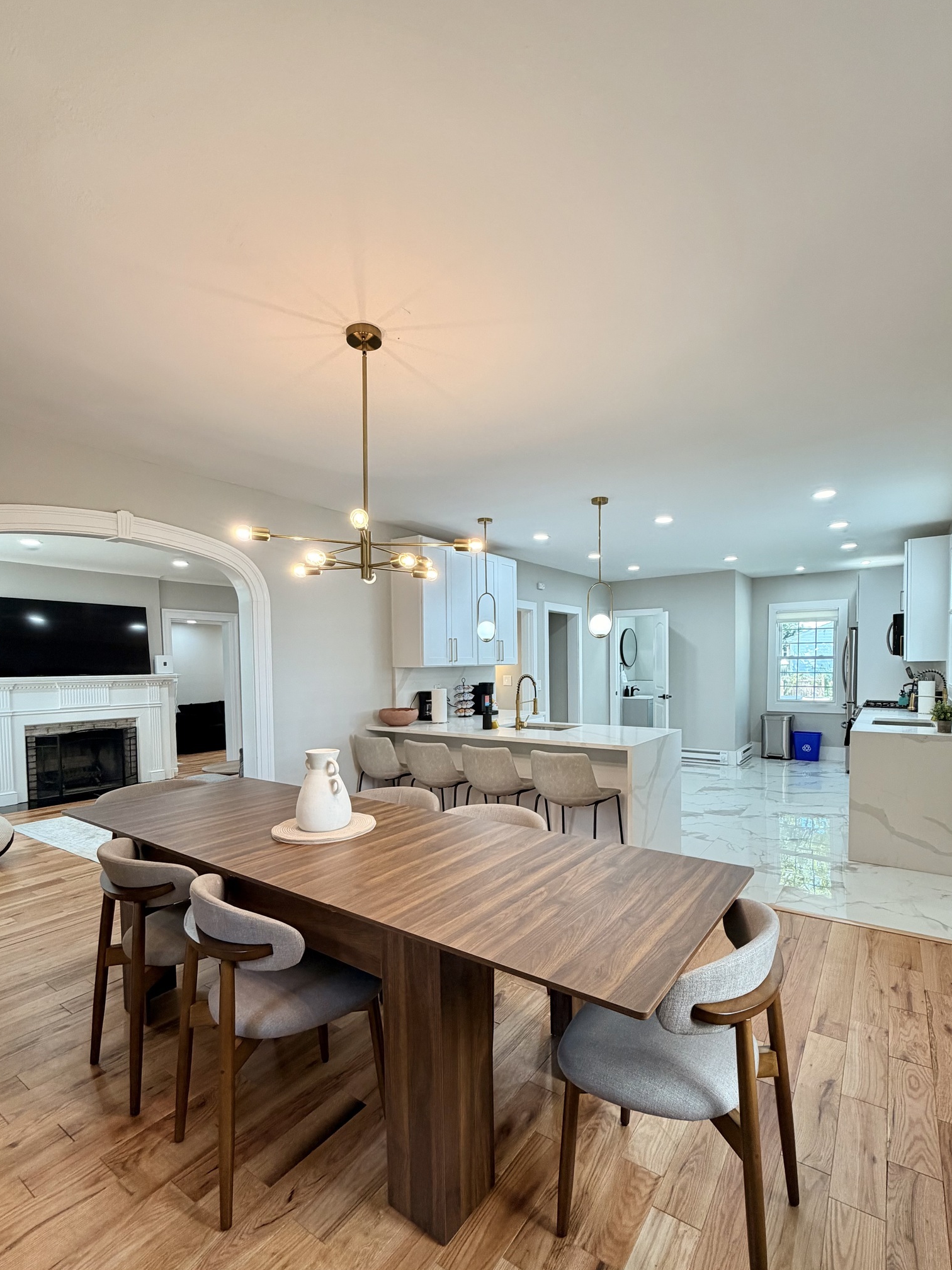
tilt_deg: -3.5
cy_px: 694
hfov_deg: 77.9
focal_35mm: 16
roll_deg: +0.1
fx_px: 587
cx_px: 518
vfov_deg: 94.2
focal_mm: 2.22
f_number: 2.2
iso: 125
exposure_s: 1/120
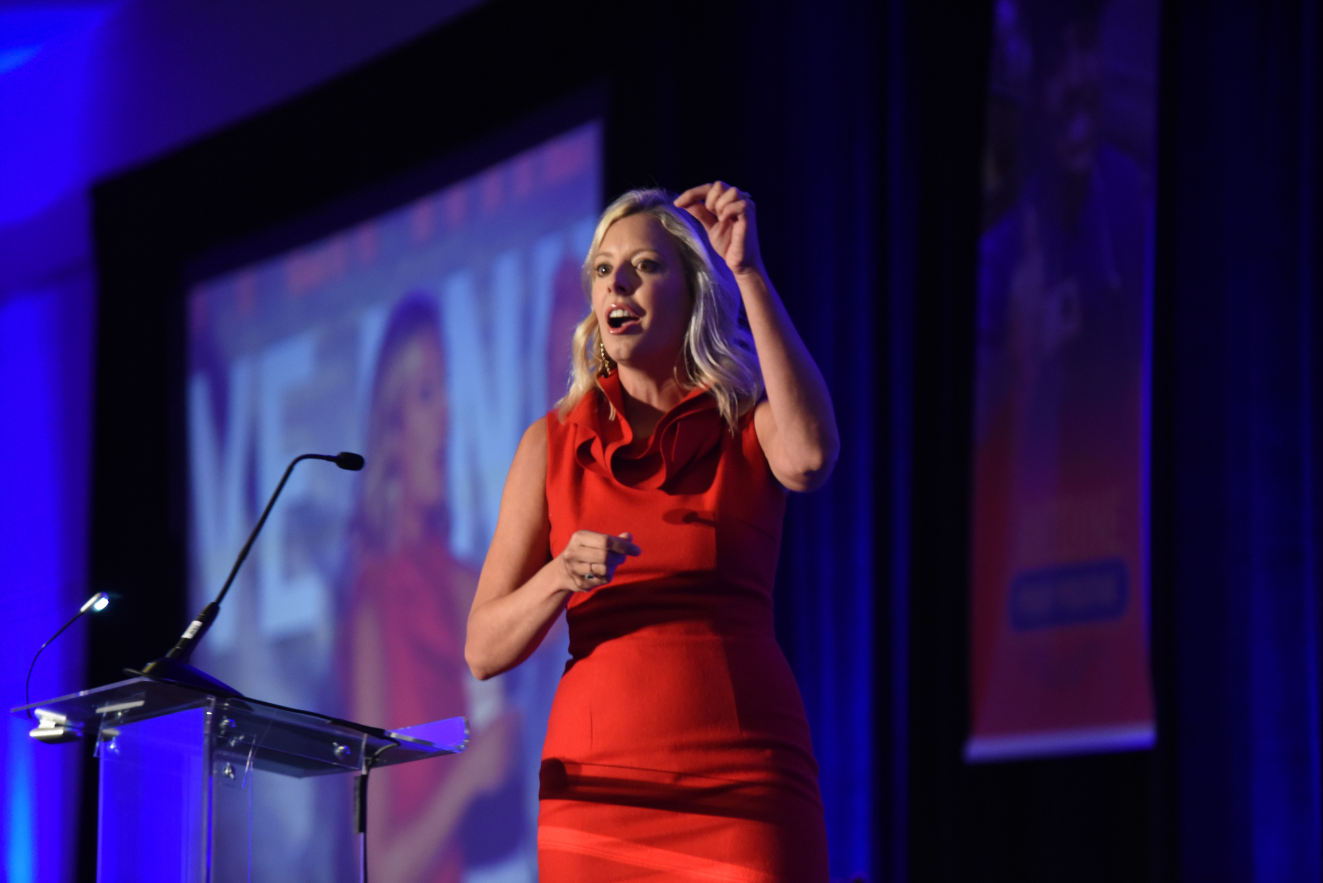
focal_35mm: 200
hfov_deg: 10.3
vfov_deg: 6.9
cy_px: 442
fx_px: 7352
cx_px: 662
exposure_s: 1/160
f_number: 4
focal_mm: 200
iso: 3200
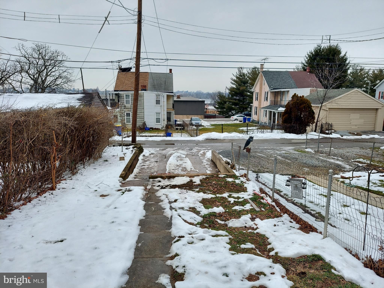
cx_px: 192
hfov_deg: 71.6
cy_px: 144
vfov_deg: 56.8
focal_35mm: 24
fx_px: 266
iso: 50
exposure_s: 1/275
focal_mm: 5.23
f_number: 1.8
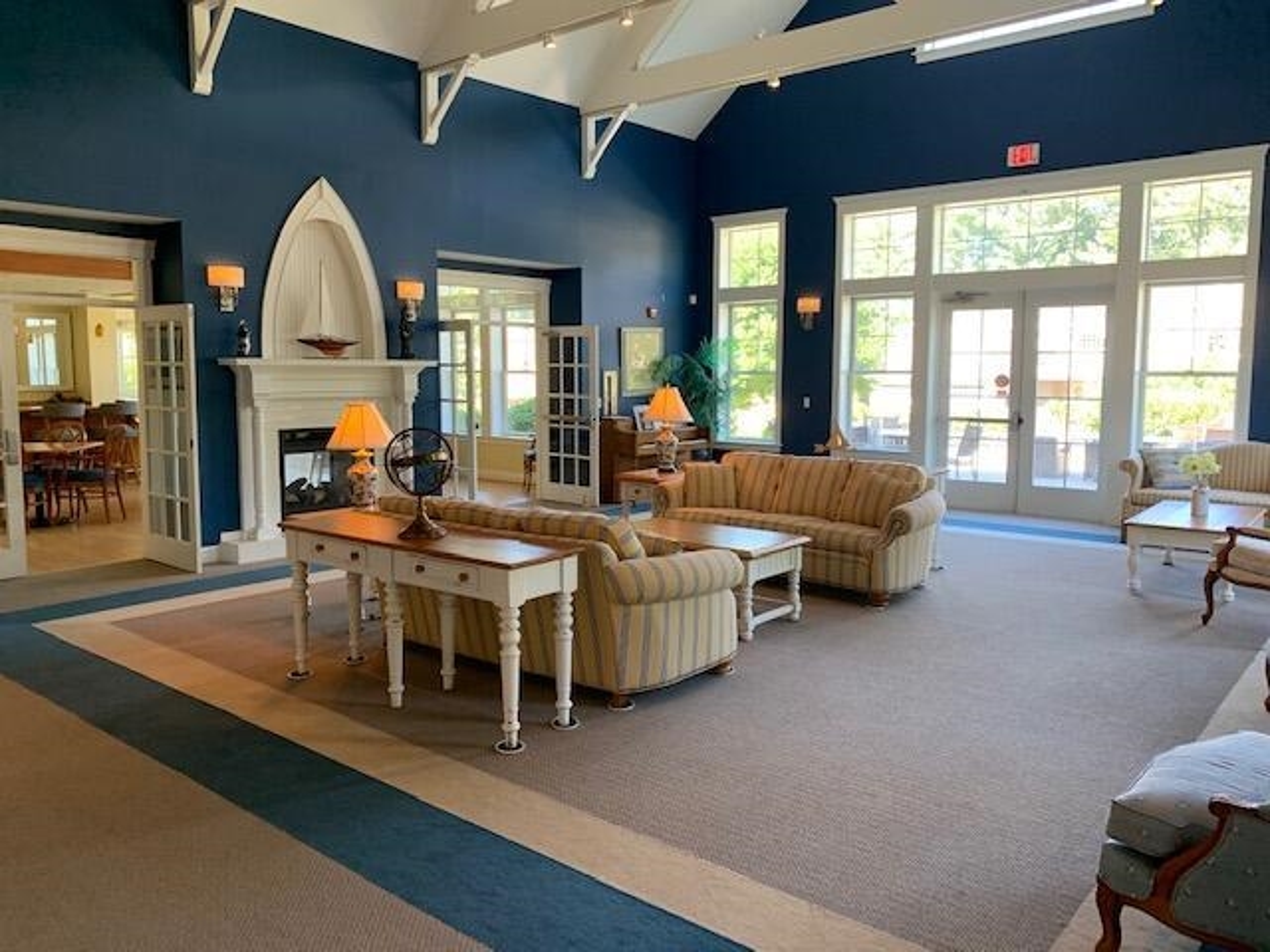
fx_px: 954
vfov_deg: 53.1
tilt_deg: -4.6
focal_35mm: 26
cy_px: 476
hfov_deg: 67.3
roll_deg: +0.1
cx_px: 635
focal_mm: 4.25
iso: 125
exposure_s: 1/60
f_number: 1.8
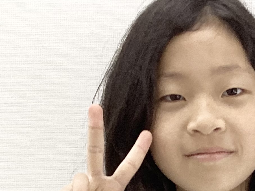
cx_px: 297
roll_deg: -0.2
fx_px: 825
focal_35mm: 112
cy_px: 330
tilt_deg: -10.8
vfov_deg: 12.3
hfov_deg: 16.9
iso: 64
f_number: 2.4
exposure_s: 1/60
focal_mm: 3.3
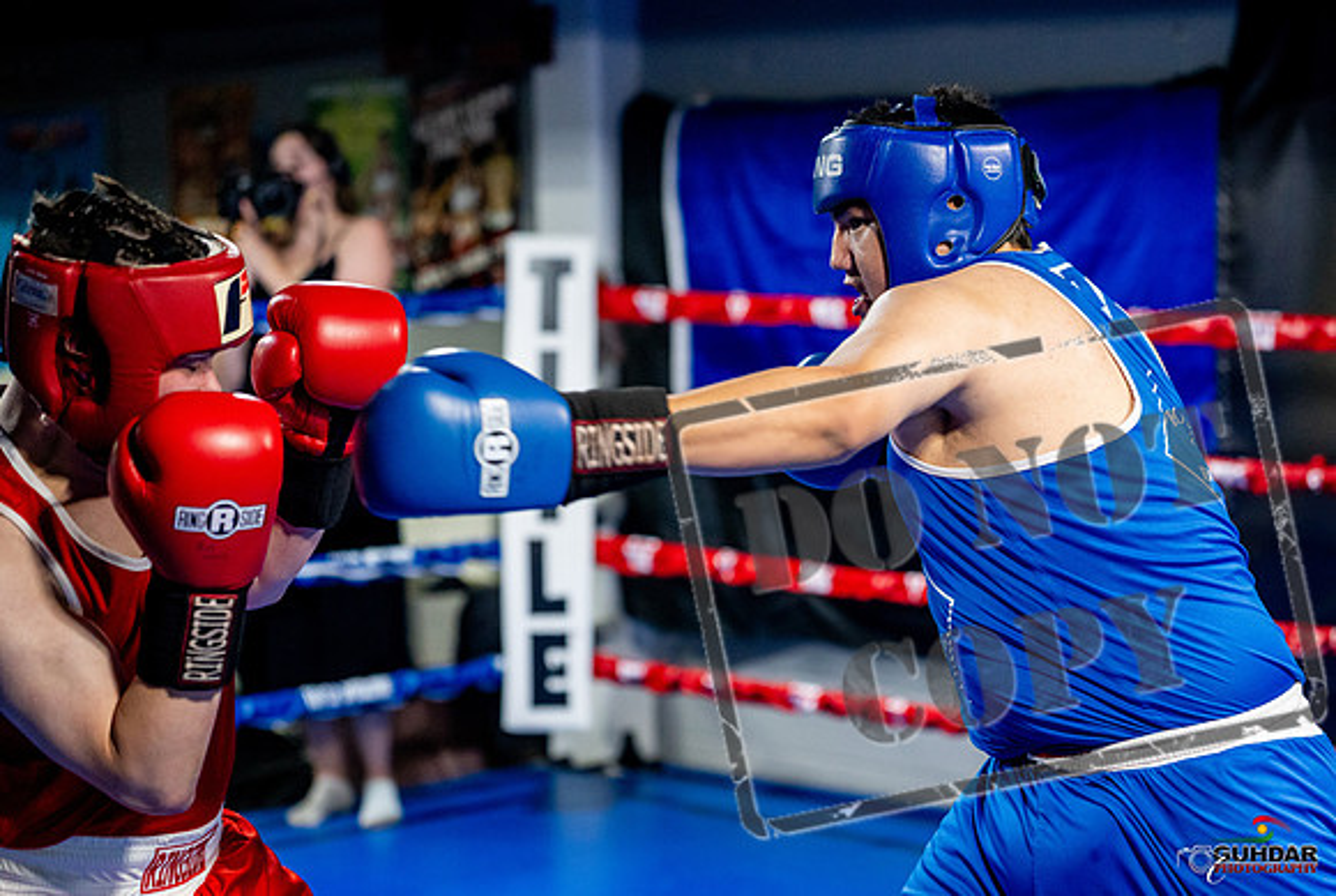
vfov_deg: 16.6
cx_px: 836
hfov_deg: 24.5
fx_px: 3065
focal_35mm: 82
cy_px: 557
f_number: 2
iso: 4000
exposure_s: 1/1000
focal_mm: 66
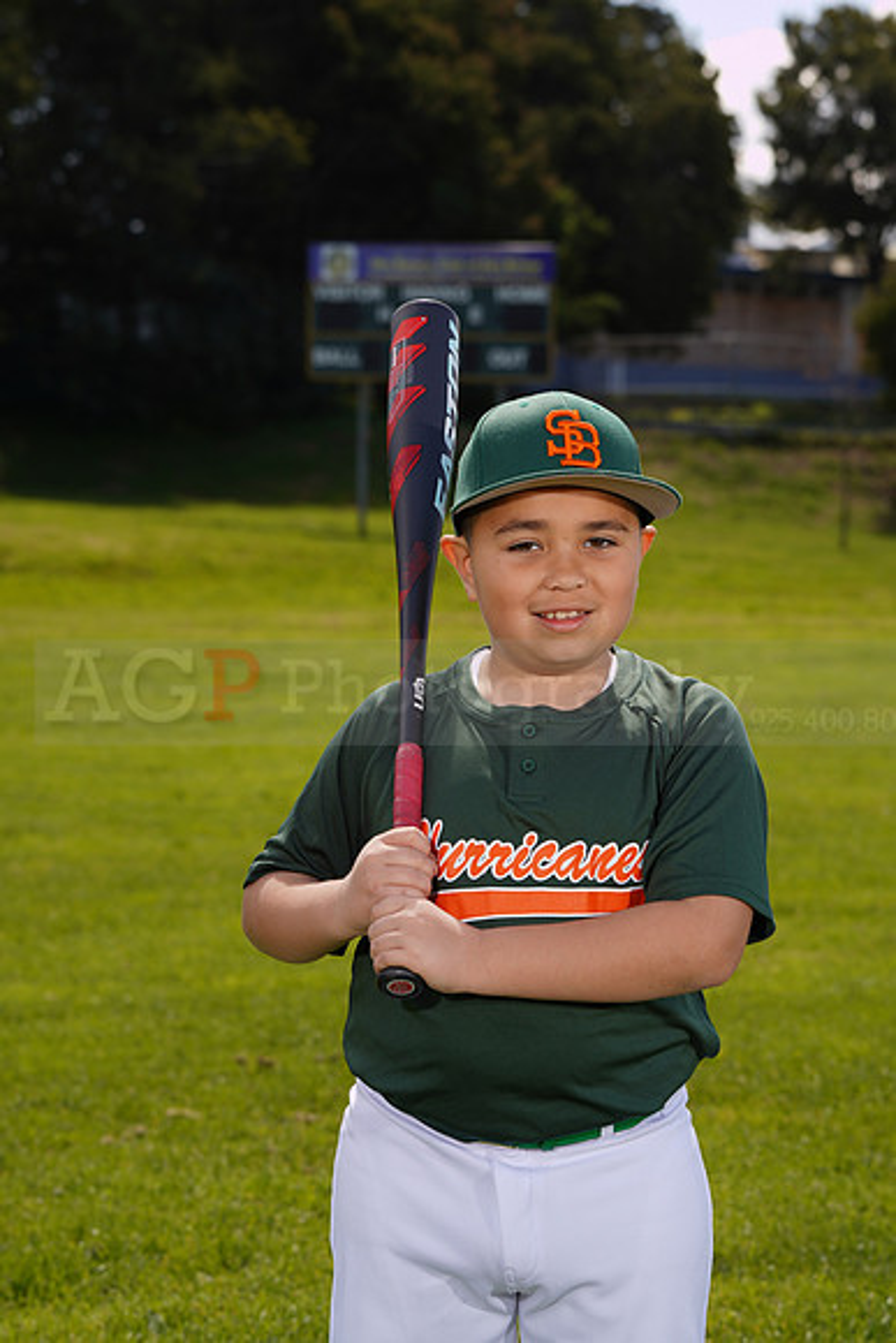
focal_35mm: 100
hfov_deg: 13.7
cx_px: 448
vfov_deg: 20.4
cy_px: 672
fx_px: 3731
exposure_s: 1/160
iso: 80
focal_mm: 100
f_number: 9
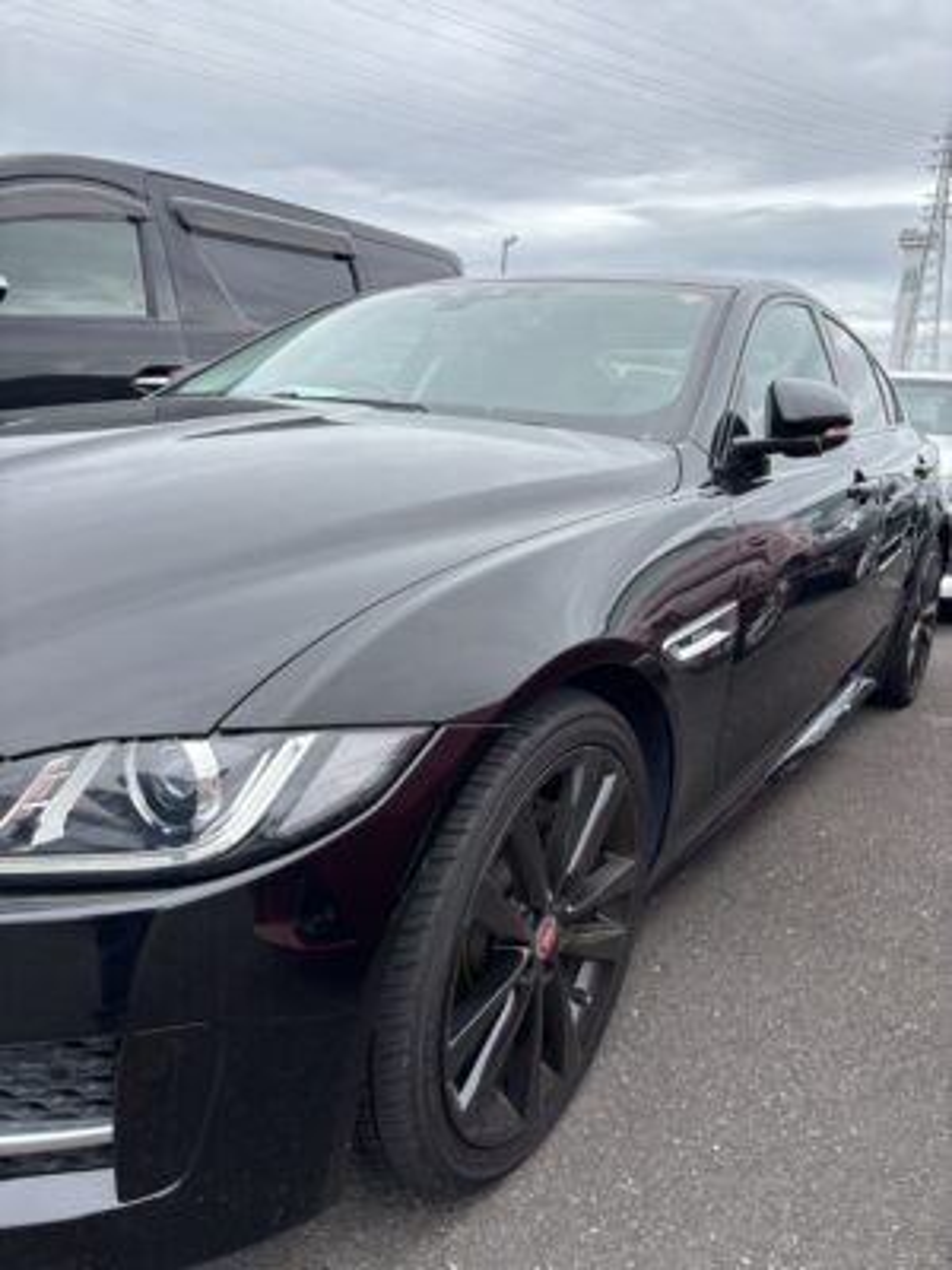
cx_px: 476
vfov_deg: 67.3
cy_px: 635
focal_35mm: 26
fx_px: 953
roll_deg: -3.4
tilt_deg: -13.4
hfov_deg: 53.1
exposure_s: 1/1751
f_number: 1.6
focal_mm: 5.96
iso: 50
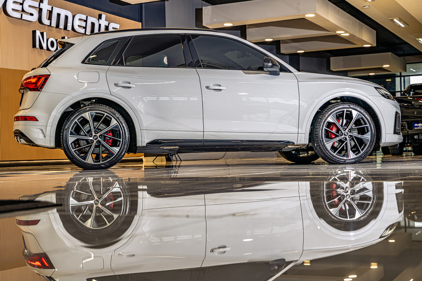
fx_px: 668
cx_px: 211
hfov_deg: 35.1
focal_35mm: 57
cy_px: 140
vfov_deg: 23.8
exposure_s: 1/125
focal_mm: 57
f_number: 4.5
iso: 400
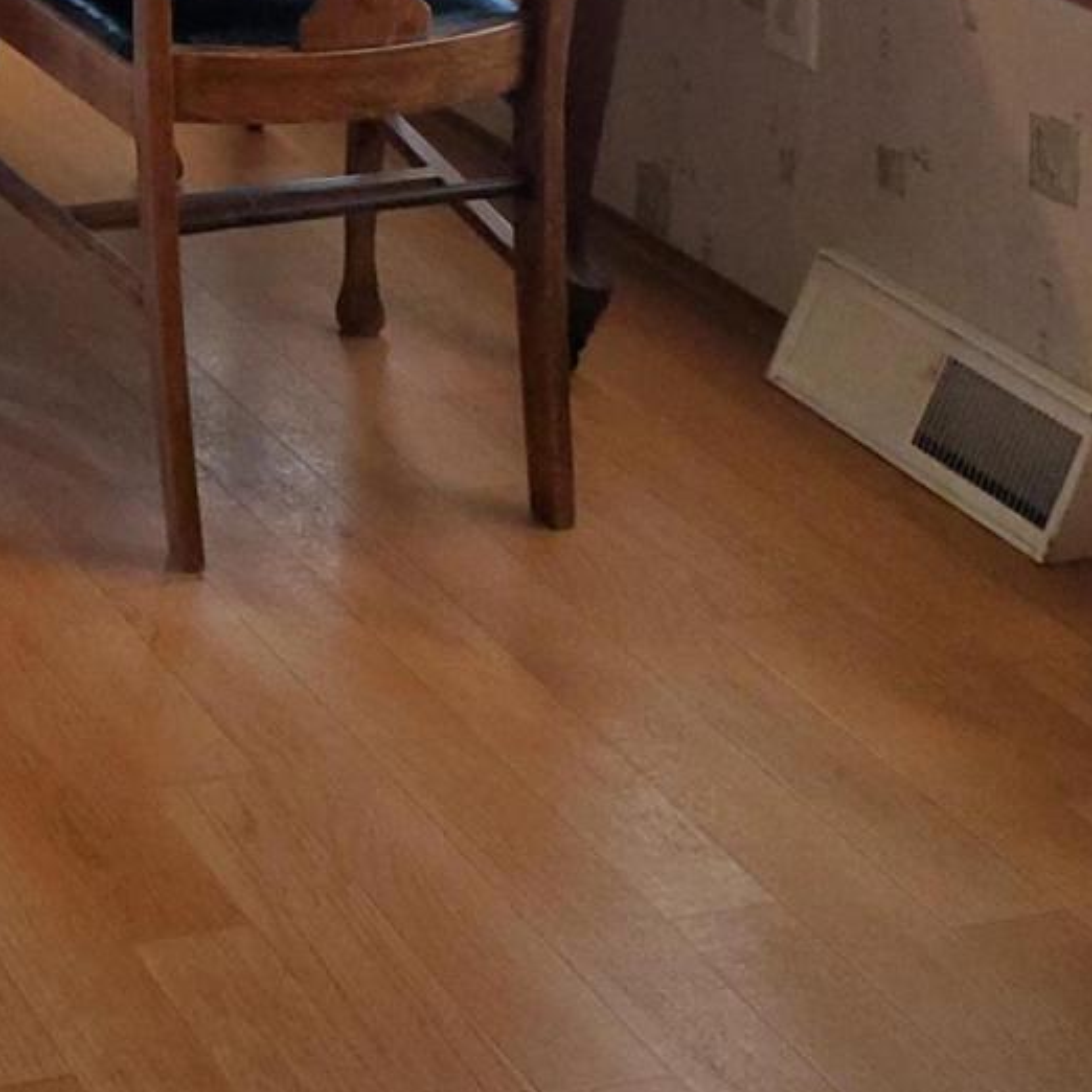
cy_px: -684
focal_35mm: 88
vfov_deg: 17.2
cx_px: -414
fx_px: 3141
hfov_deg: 18.1
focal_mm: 4.3
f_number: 2.4
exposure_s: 1/59
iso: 200
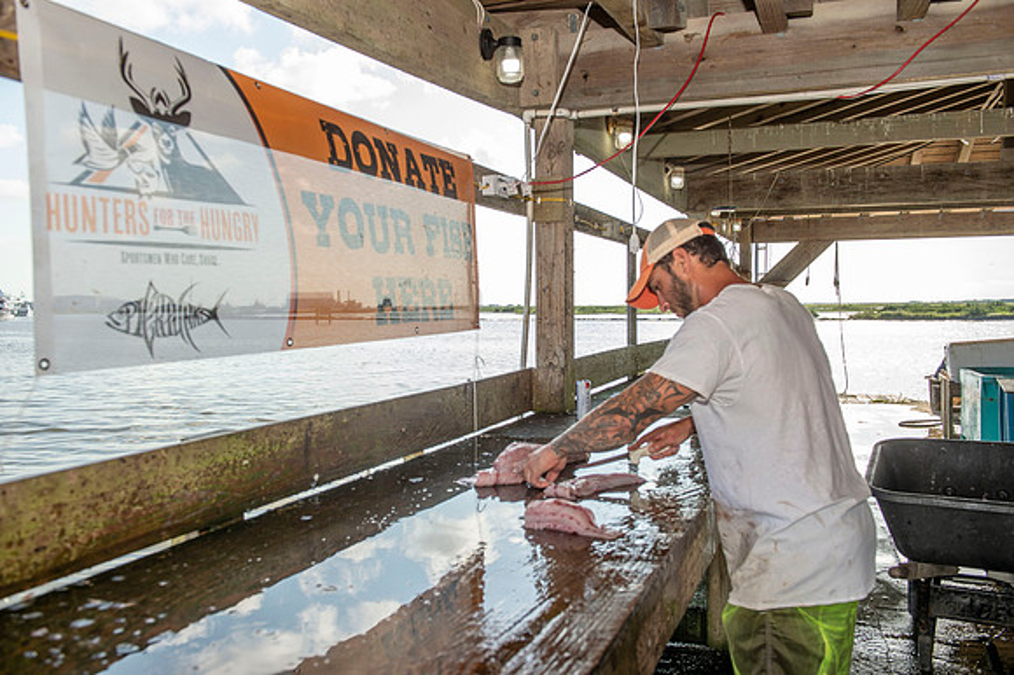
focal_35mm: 32
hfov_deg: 58.7
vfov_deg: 41.1
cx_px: 507
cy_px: 338
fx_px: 901
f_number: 5.6
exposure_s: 1/250
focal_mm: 32
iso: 50
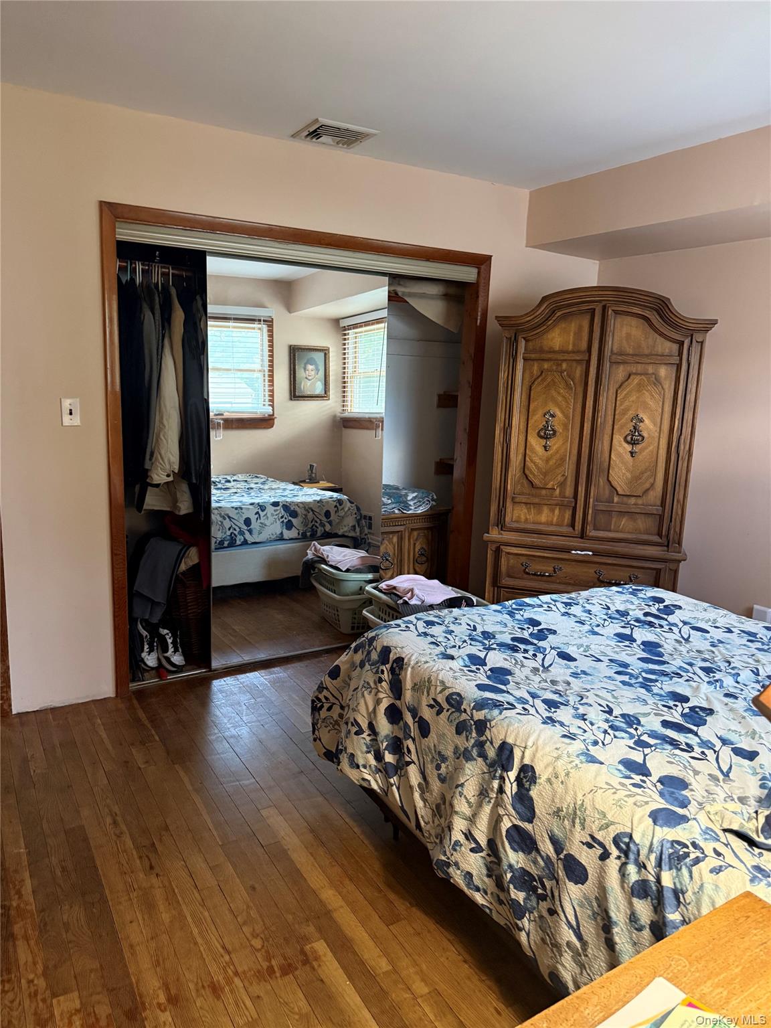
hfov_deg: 56.8
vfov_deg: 71.6
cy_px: 514
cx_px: 386
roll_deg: -2.7
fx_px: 713
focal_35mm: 24
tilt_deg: -11.5
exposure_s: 1/60
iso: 640
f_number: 1.78
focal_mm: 6.76
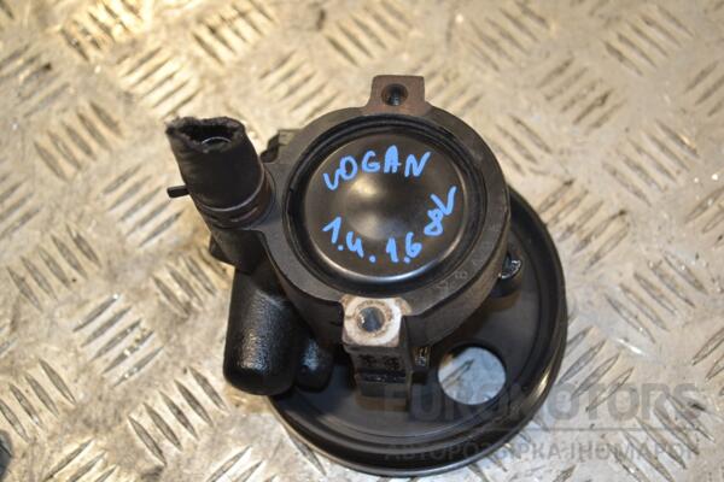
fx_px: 1056
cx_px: 362
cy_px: 241
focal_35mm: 52
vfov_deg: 25.8
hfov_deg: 37.9
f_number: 5
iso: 400
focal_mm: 35
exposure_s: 1/100
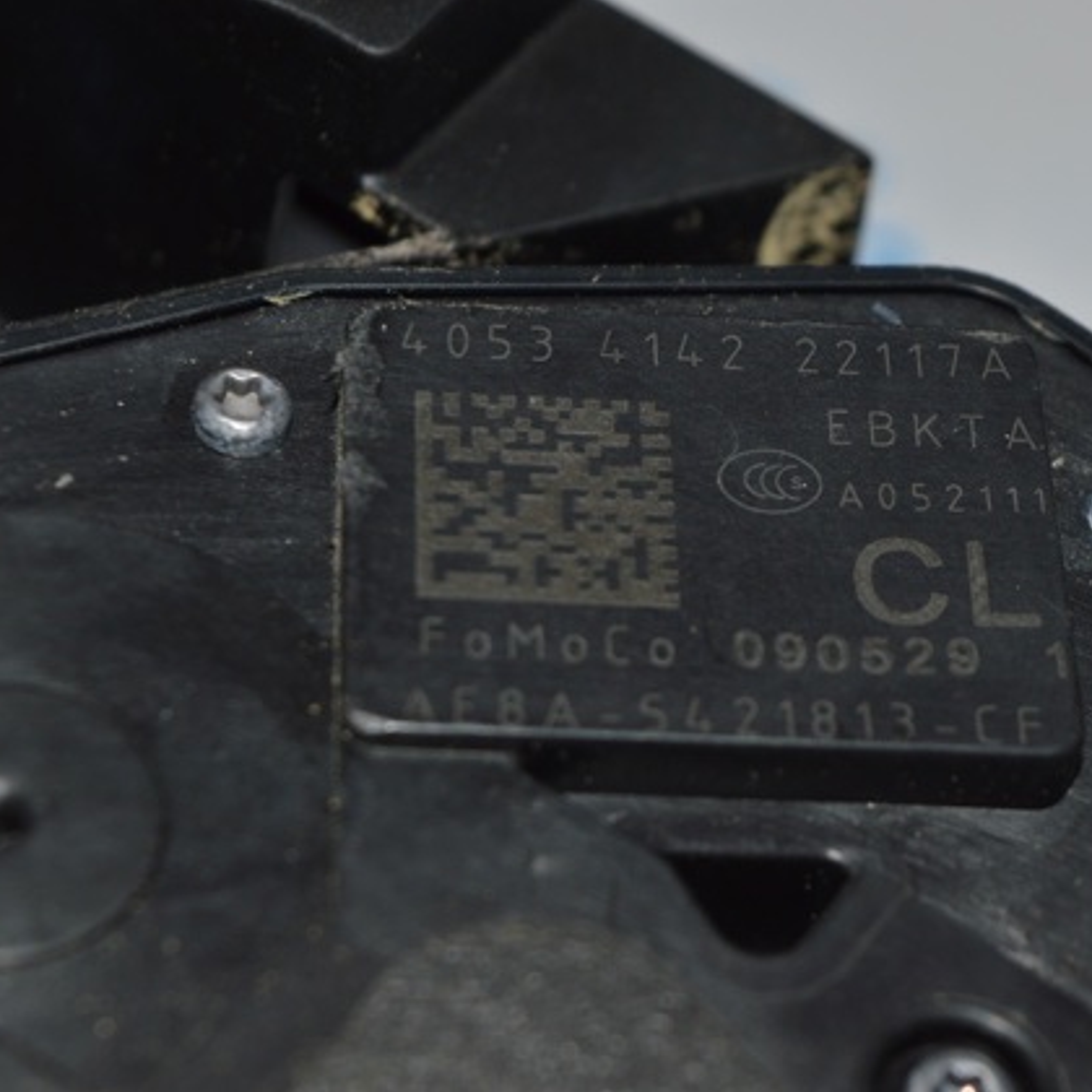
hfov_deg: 16.3
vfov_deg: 16.3
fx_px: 3806
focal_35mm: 107
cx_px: 658
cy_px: 547
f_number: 8
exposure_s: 1/60
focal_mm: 55
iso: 100
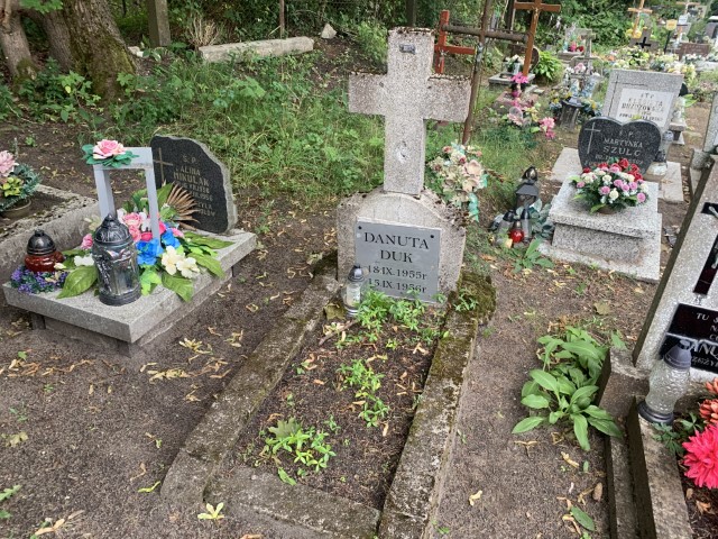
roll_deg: -0.9
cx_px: 359
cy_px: 270
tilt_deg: -27.2
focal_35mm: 26
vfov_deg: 53.1
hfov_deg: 67.3
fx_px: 539
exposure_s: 1/121
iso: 64
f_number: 1.8
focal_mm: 4.25
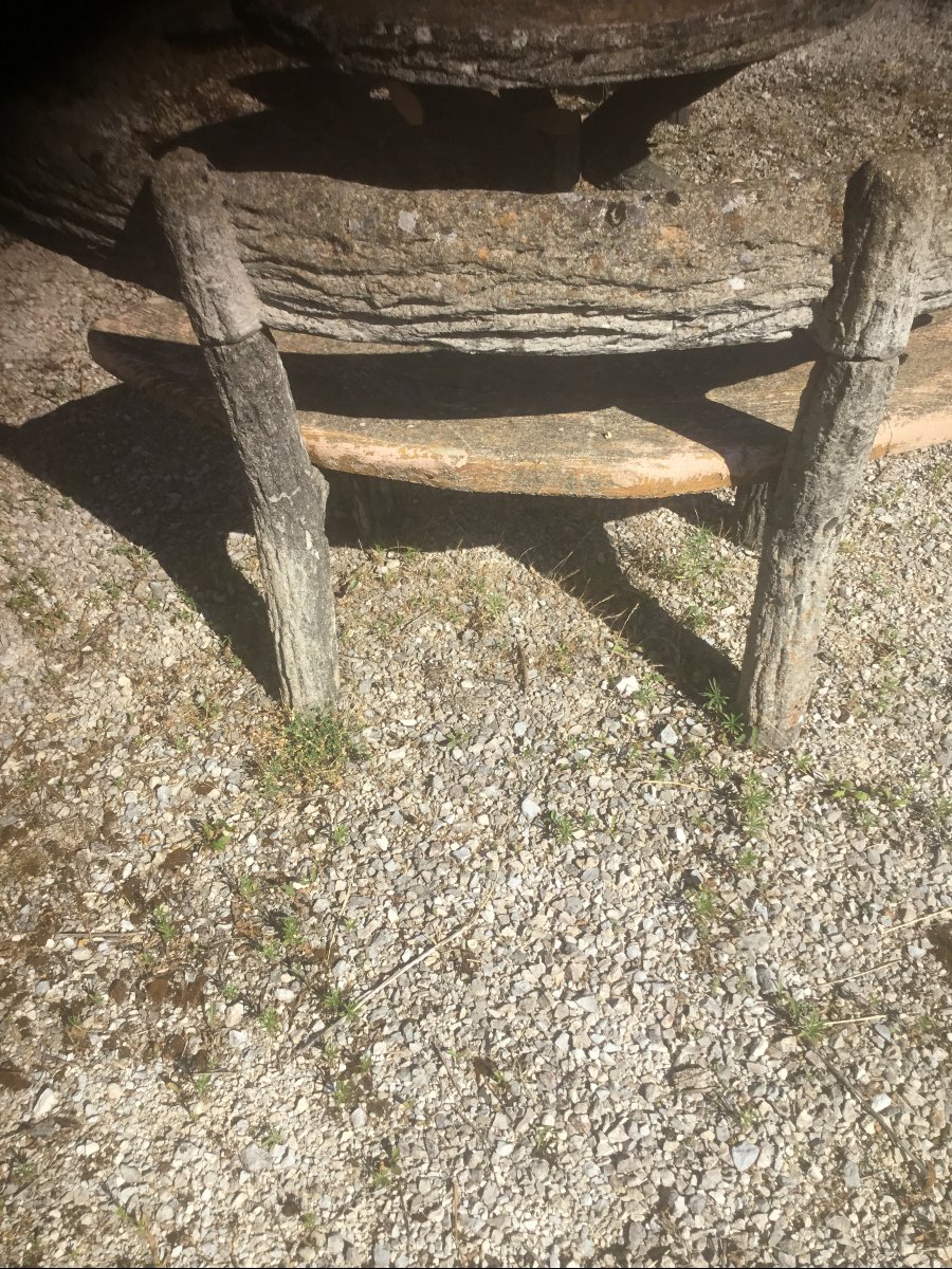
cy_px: 634
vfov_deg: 58.4
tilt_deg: -42.3
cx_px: 476
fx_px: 1137
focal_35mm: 31
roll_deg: +0.5
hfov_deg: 45.4
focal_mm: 3.3
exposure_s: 1/1181
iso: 25
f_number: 2.4
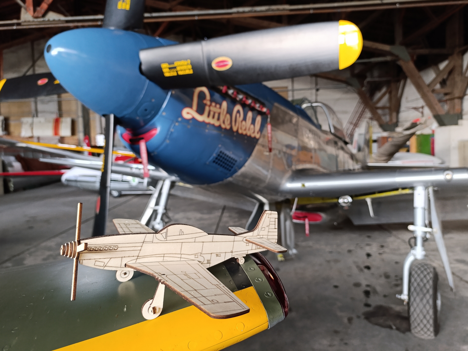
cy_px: 176
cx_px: 234
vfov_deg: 58.9
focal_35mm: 23
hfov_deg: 73.9
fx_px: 311
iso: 1000
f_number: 1.6
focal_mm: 6.14
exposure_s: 1/50
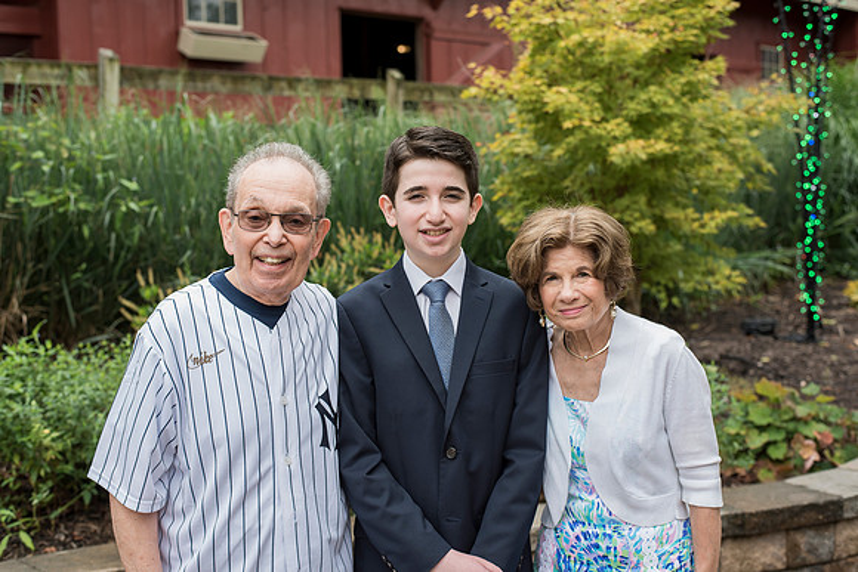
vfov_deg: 27.0
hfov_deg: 39.6
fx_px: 1192
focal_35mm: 50
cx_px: 429
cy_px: 286
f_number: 4
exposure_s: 1/640
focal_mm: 50
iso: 400
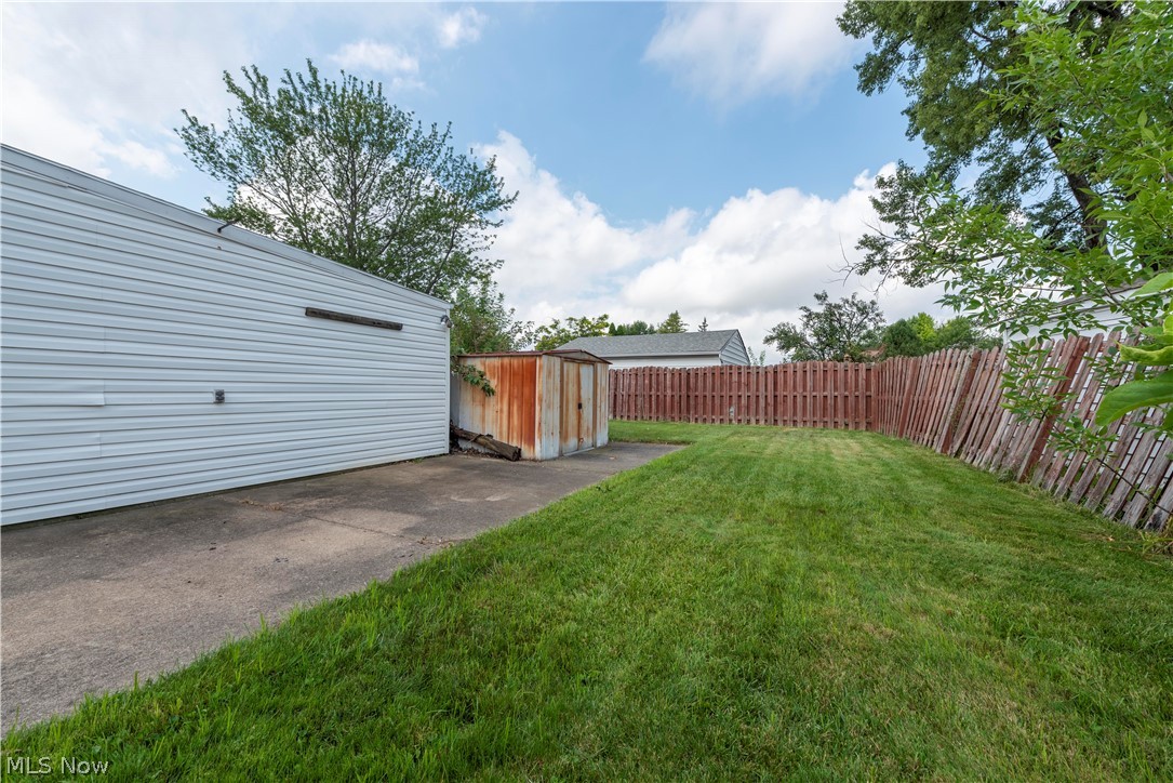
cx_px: 586
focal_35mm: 15
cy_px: 392
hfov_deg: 100.4
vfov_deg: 77.4
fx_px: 489
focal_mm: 15
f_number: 8
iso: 100
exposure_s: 1/320
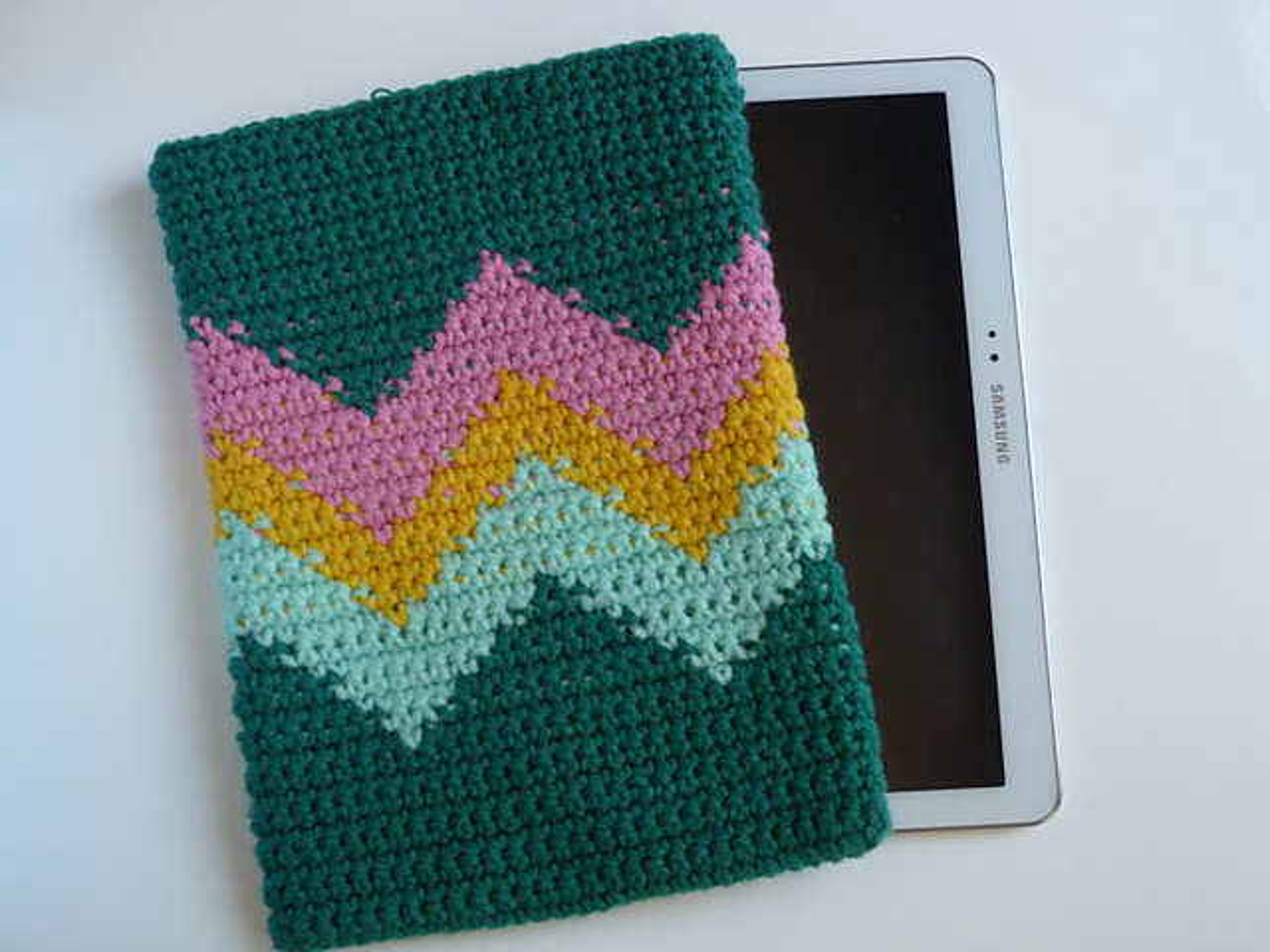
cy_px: 476
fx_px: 1541
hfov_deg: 44.8
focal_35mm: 42
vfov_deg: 34.3
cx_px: 635
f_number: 3.2
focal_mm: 7.6
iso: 125
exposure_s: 1/60
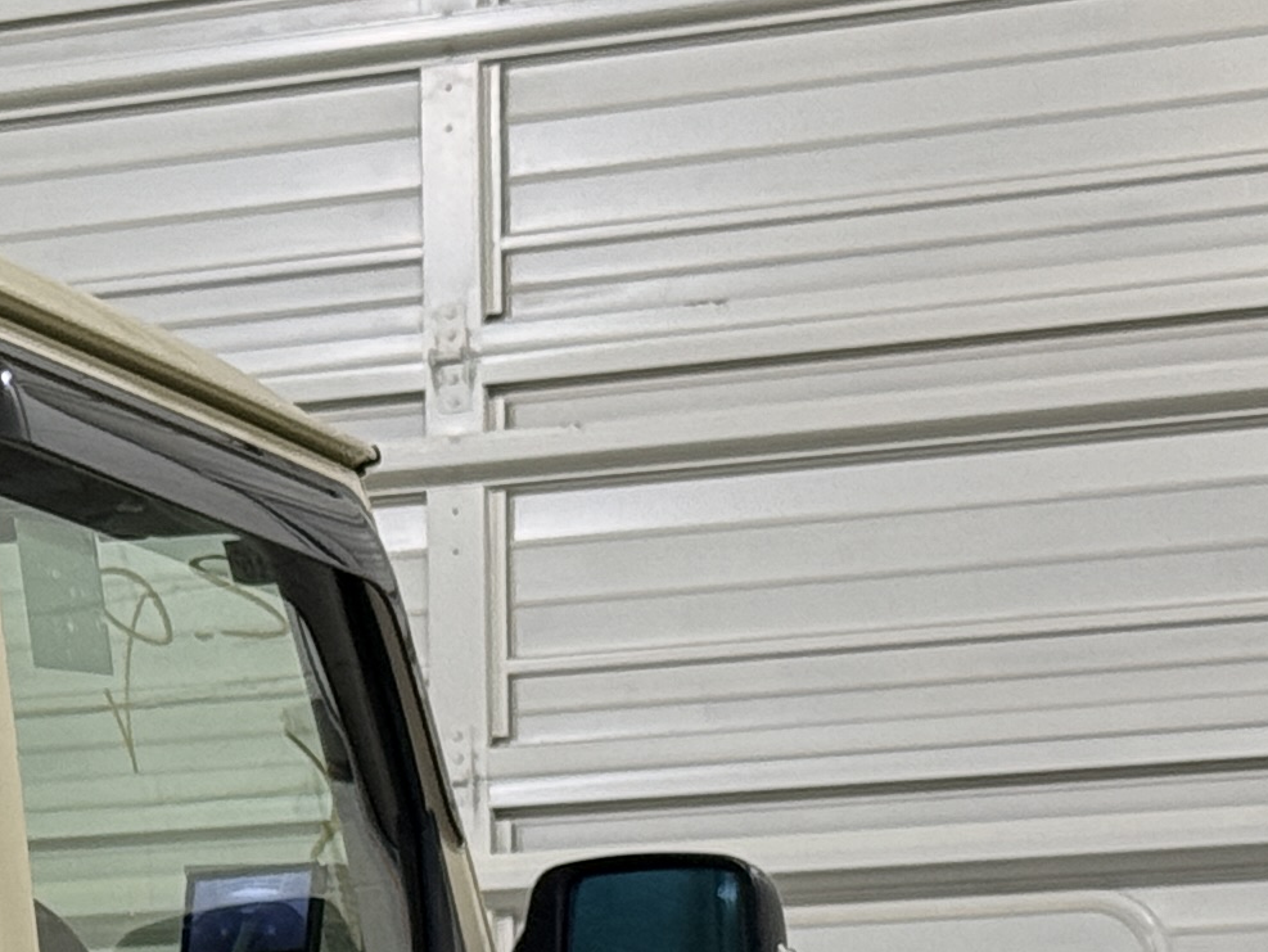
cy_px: 1407
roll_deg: +1.0
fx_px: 7182
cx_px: -935
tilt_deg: +0.7
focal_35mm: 196
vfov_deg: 7.5
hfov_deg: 9.6
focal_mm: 6.76
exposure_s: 1/60
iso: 125
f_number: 1.78
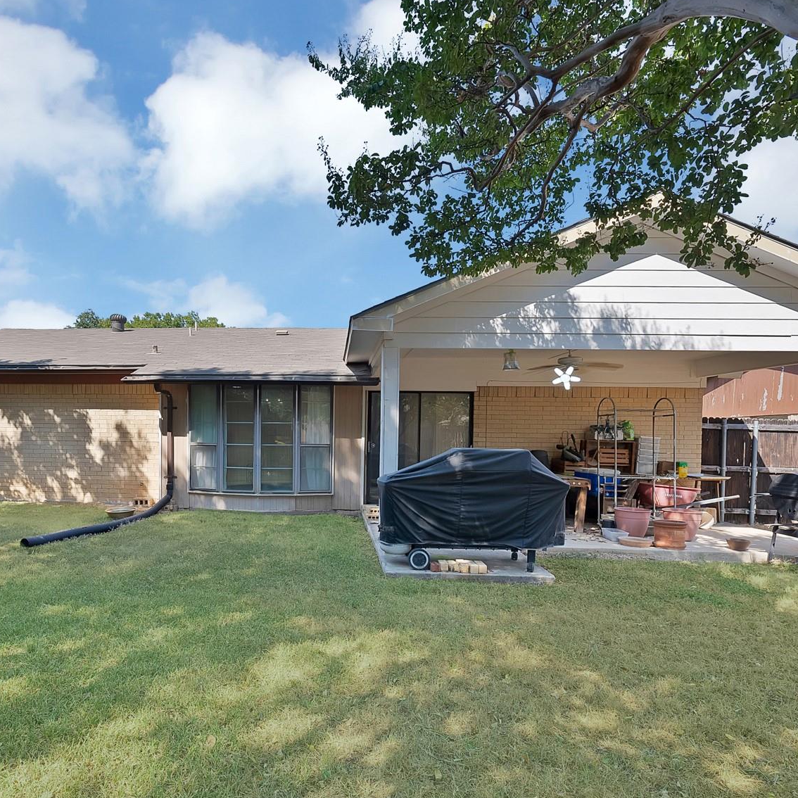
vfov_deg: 80.3
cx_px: 324
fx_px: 469
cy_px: 451
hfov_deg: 79.9
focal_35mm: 18
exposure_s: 1/80
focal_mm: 12
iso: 640
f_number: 9
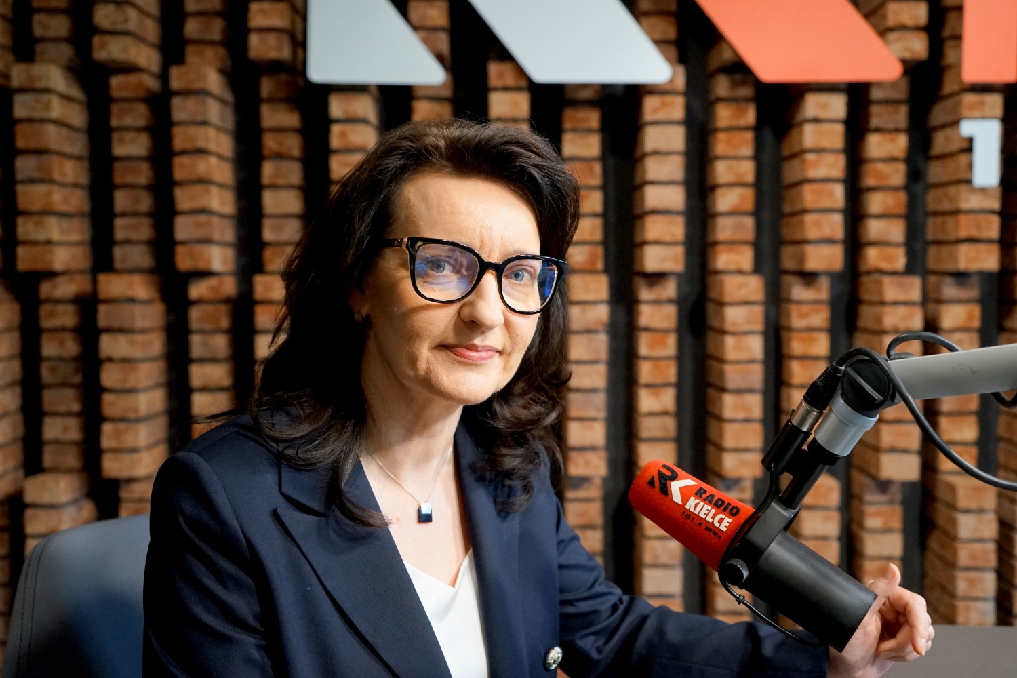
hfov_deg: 57.2
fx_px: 932
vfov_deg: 40.0
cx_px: 508
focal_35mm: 33
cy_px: 339
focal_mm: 33
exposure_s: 1/160
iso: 3200
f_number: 4
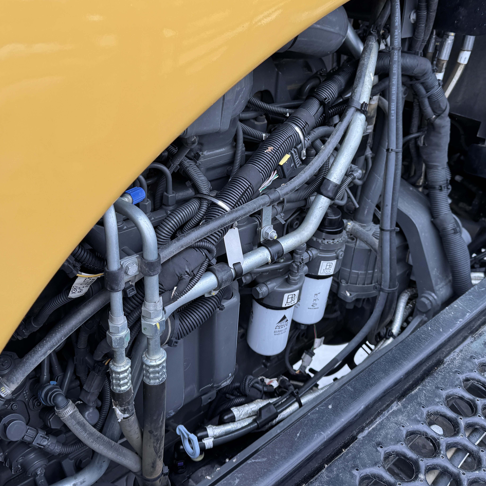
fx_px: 524
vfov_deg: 49.6
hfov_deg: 49.7
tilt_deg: -28.5
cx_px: 251
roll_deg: -3.7
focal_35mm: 33
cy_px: 211
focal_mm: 6.76
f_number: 1.78
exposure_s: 1/325
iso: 80
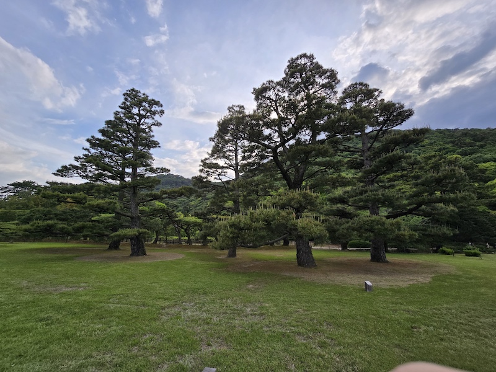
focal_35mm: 13
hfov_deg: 106.2
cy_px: 186
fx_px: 186
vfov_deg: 89.9
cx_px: 248
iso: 50
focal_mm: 2.2
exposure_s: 1/1884
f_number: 2.2
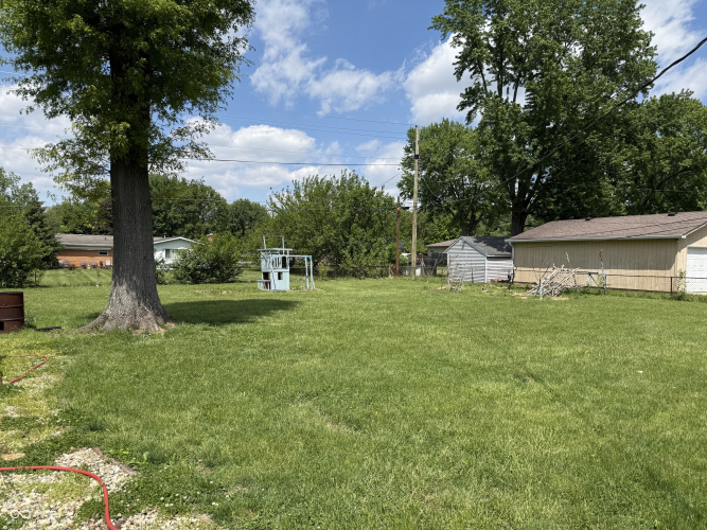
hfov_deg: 71.6
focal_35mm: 24
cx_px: 354
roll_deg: -1.2
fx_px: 490
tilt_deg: -0.4
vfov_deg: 56.8
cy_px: 265
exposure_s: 1/4673
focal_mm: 6.76
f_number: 1.78
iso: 80
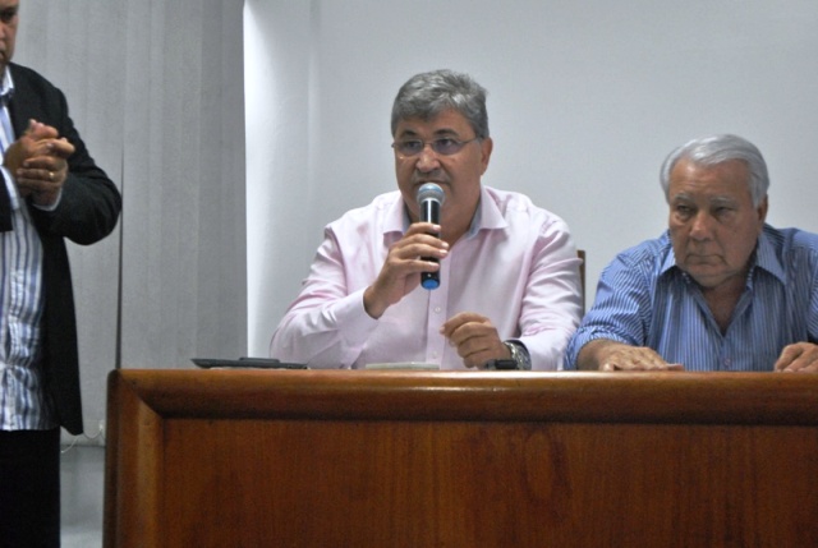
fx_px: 1775
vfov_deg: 17.6
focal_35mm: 78
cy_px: 274
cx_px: 409
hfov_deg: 25.9
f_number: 5.6
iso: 1000
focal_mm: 52
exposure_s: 1/30
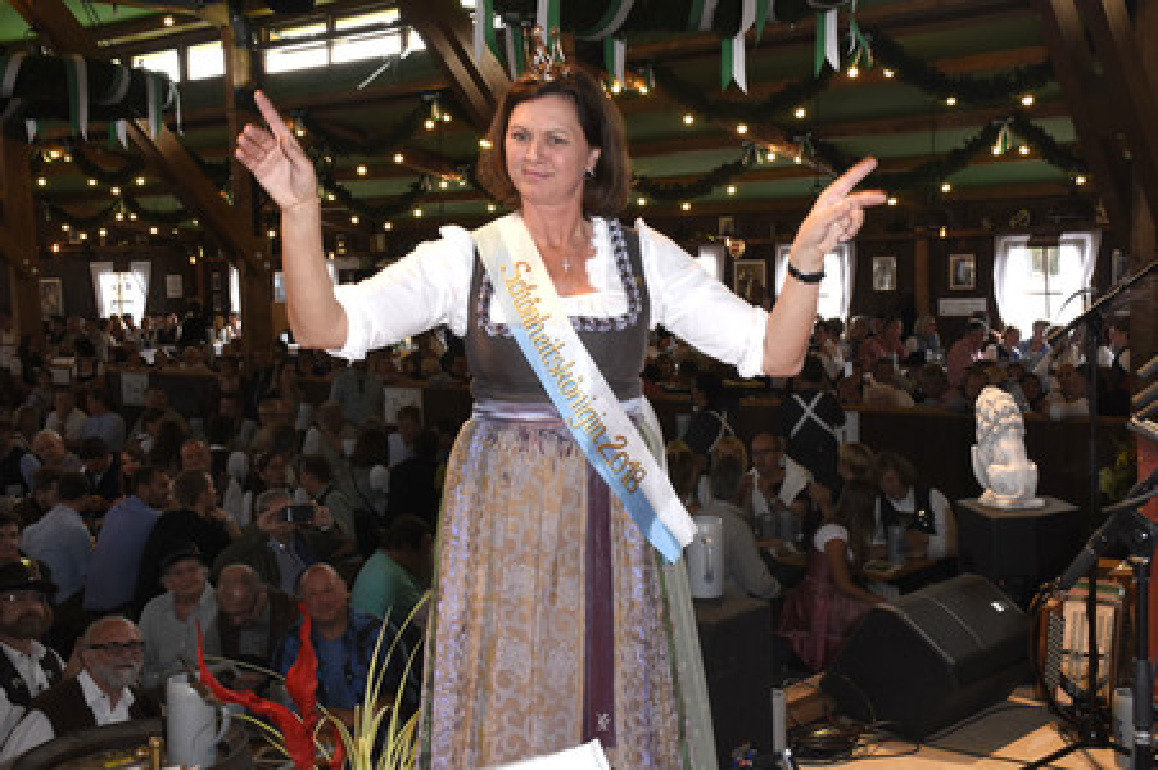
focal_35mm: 48
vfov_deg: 28.0
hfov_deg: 41.1
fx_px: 1543
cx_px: 579
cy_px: 385
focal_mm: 32
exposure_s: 1/160
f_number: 6.3
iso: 1000
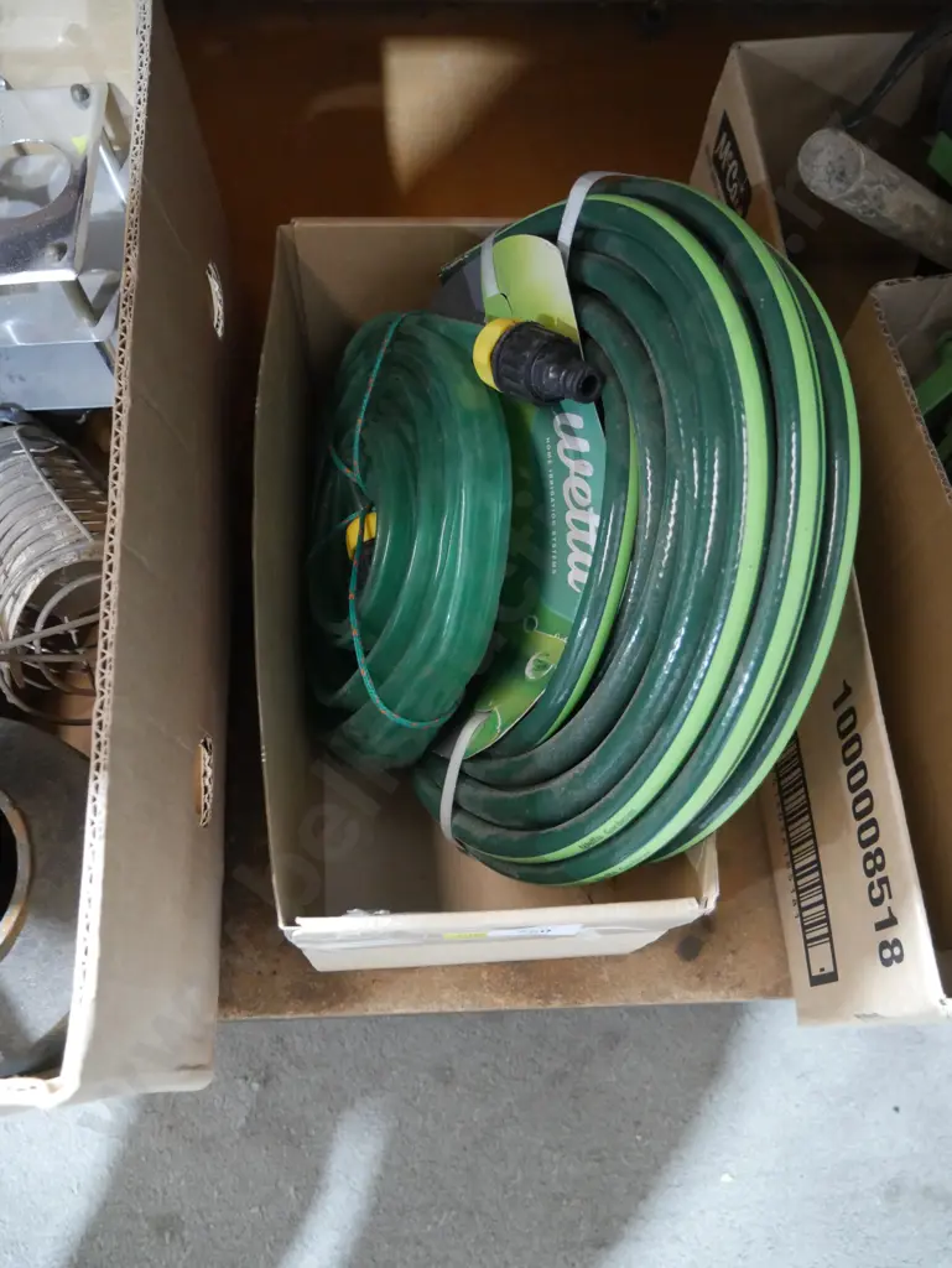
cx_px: 476
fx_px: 1026
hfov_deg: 49.8
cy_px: 634
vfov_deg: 63.4
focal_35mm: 28
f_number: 3.5
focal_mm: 14
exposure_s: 1/40
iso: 3200
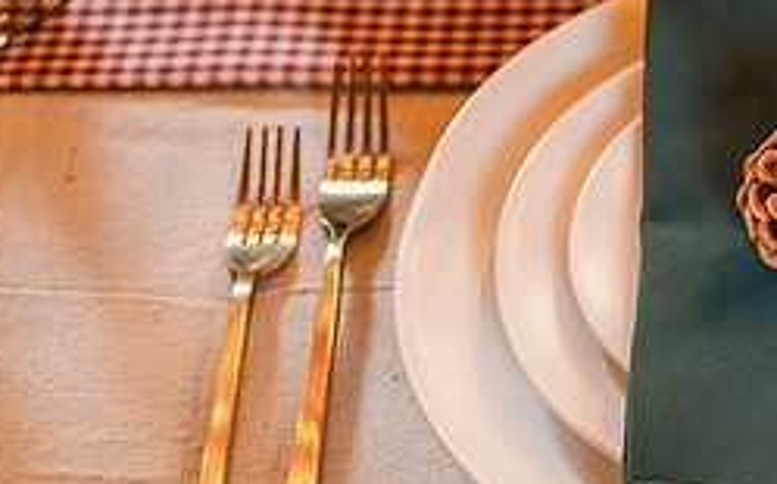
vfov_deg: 10.6
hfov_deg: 16.6
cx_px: 809
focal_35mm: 123
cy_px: 77
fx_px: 2602
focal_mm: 50
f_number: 3.5
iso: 400
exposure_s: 1/40
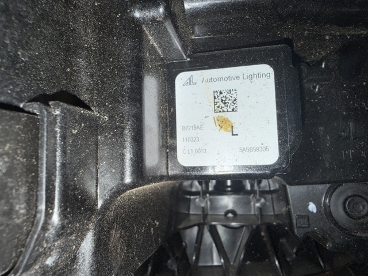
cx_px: 184
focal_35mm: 24
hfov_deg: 71.6
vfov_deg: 56.8
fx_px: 255
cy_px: 138
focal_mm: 2.22
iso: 12
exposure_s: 1/309
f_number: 2.2
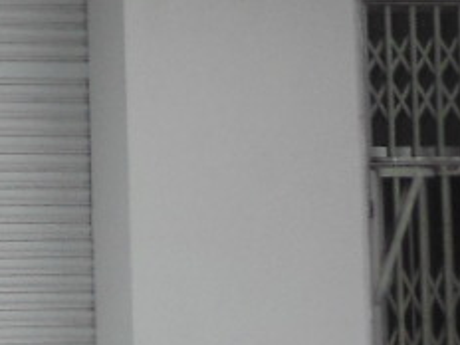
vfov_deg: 4.7
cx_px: -416
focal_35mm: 311
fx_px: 4133
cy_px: -272
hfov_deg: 6.2
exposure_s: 1/320
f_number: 4.4
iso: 125
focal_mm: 8
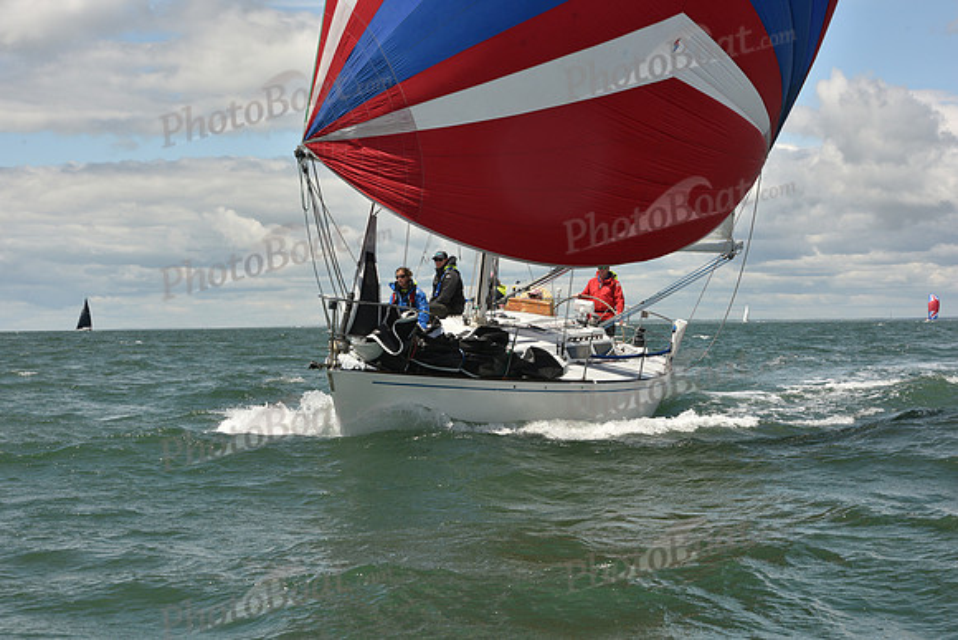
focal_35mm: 70
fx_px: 1863
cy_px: 320
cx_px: 479
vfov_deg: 19.5
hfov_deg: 28.8
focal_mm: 70
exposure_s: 1/800
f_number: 11
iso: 320
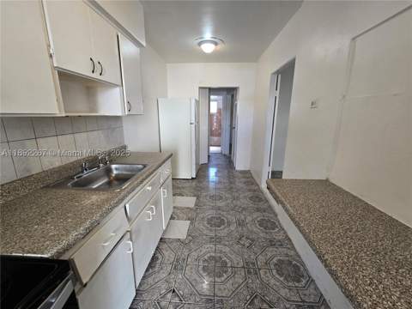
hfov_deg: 106.2
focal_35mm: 13
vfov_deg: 89.9
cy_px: 154
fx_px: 155
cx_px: 206
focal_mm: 2.2
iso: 100
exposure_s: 1/60
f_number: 2.2
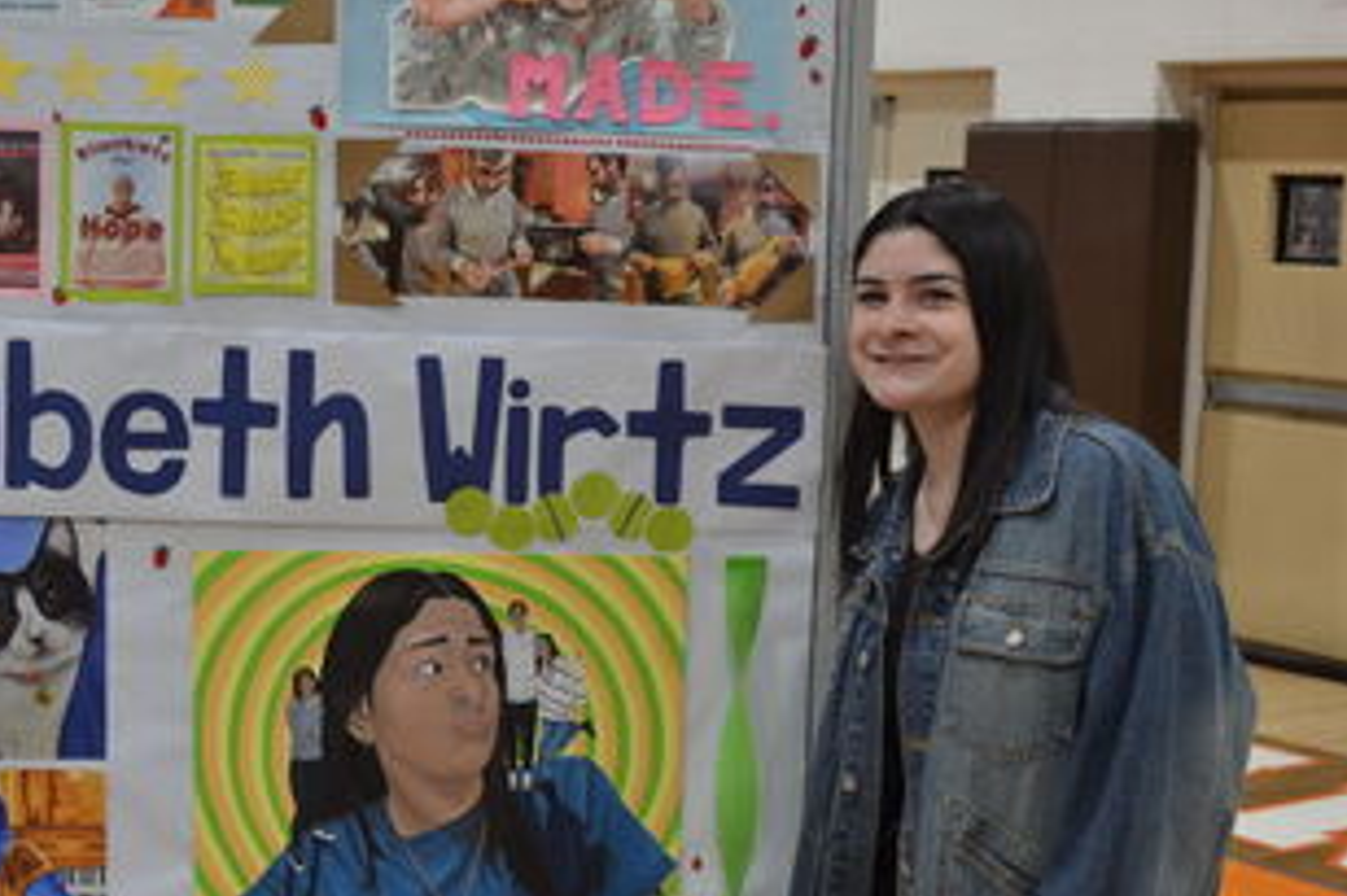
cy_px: 538
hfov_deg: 30.5
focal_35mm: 66
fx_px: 2468
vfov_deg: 20.6
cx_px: 601
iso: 400
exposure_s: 1/60
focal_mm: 22
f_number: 4
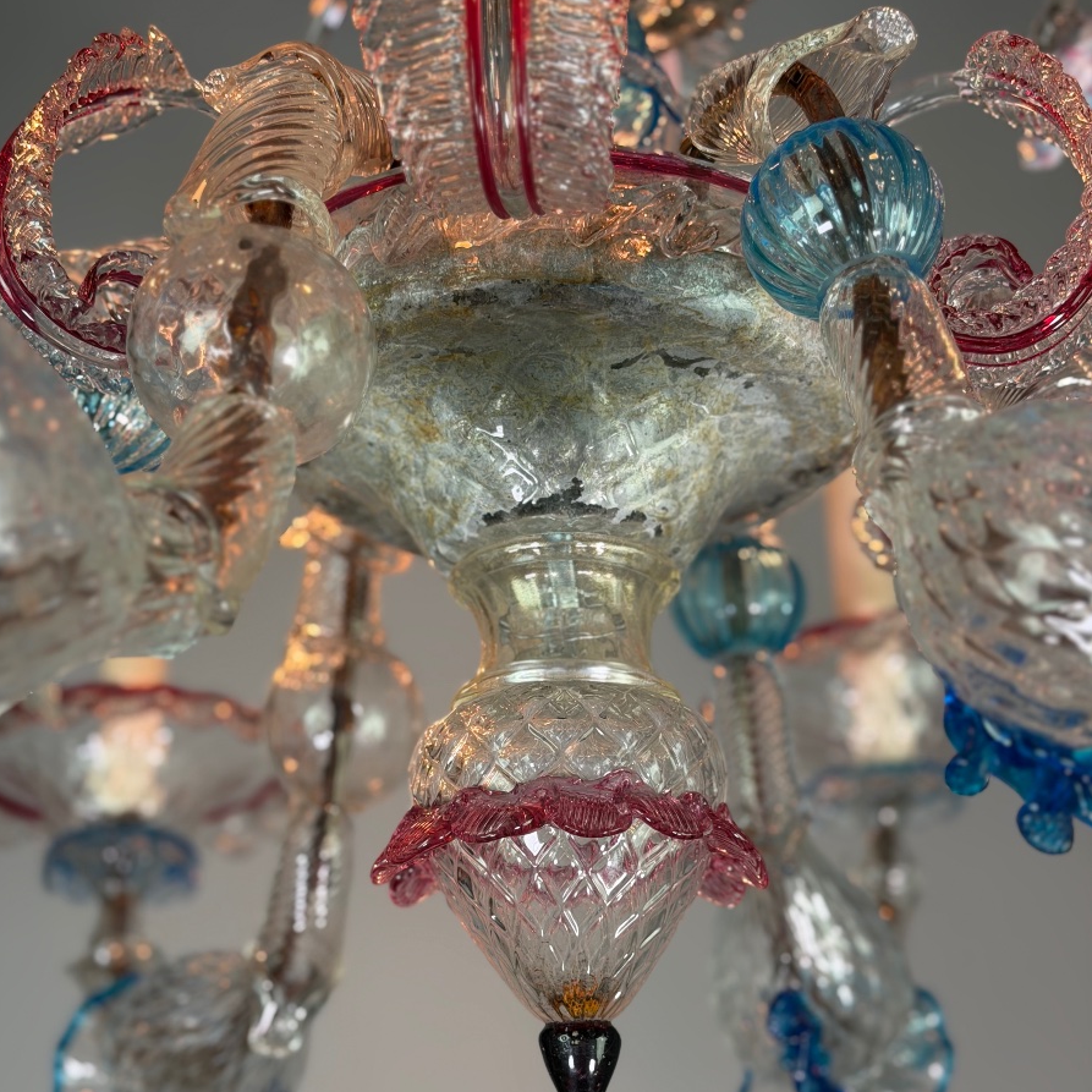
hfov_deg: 30.0
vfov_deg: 30.0
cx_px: 544
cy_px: 649
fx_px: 2034
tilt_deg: +23.0
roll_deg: +0.0
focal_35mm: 57
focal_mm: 6.76
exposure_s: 1/50
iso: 64
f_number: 1.78
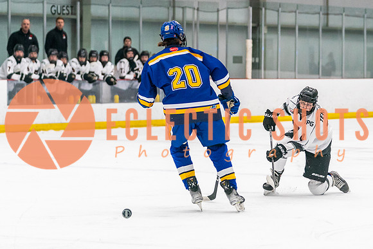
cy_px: 105
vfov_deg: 7.5
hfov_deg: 11.3
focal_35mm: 182
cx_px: 278
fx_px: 1888
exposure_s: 1/1250
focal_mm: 98
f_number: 2.8
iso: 3200
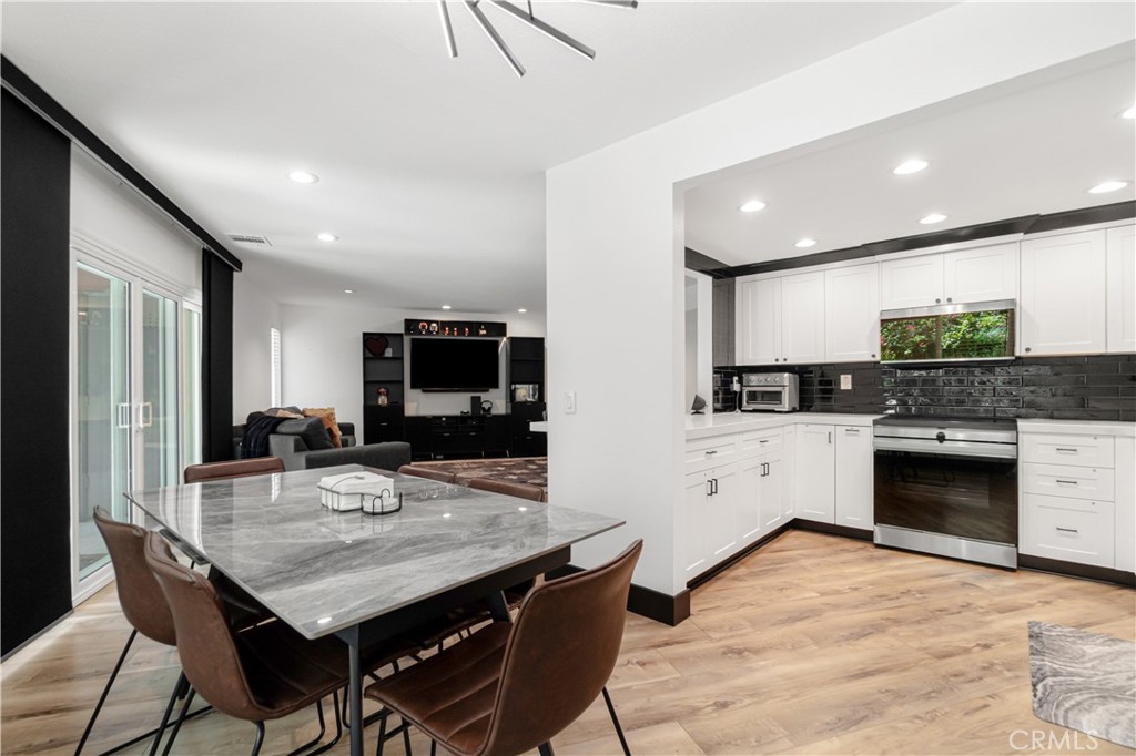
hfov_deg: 100.4
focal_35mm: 15
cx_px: 568
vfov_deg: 77.3
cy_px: 378
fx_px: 473
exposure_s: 1/10
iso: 320
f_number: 7.1
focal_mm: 10
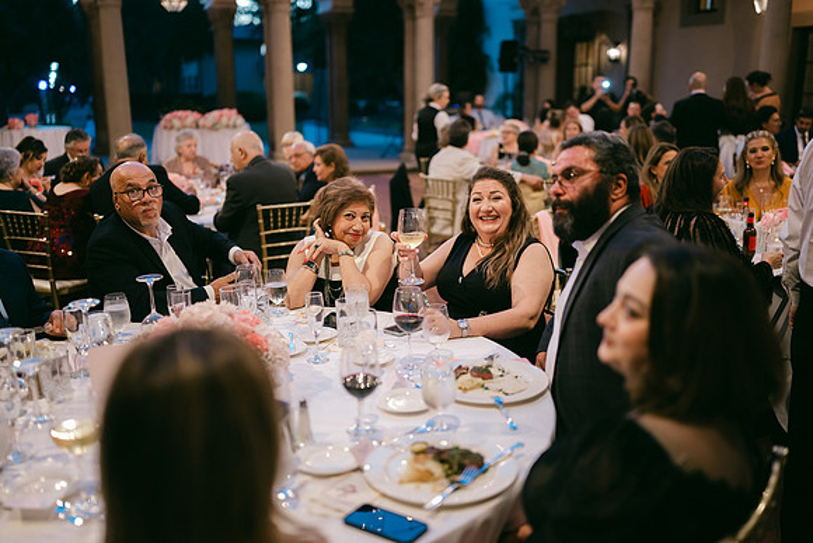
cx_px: 406
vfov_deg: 37.9
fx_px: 791
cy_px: 272
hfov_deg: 54.4
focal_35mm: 35
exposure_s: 1/125
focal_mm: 35
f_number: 1.2
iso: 640
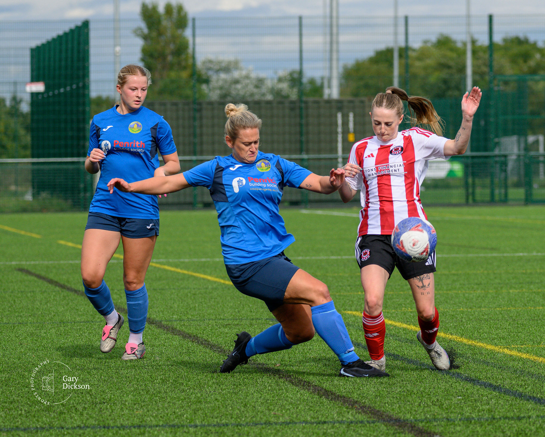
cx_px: 384
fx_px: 4502
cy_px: 174
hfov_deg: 6.9
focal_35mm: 279
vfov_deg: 5.6
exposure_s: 1/1600
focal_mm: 145
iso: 320
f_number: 4.8
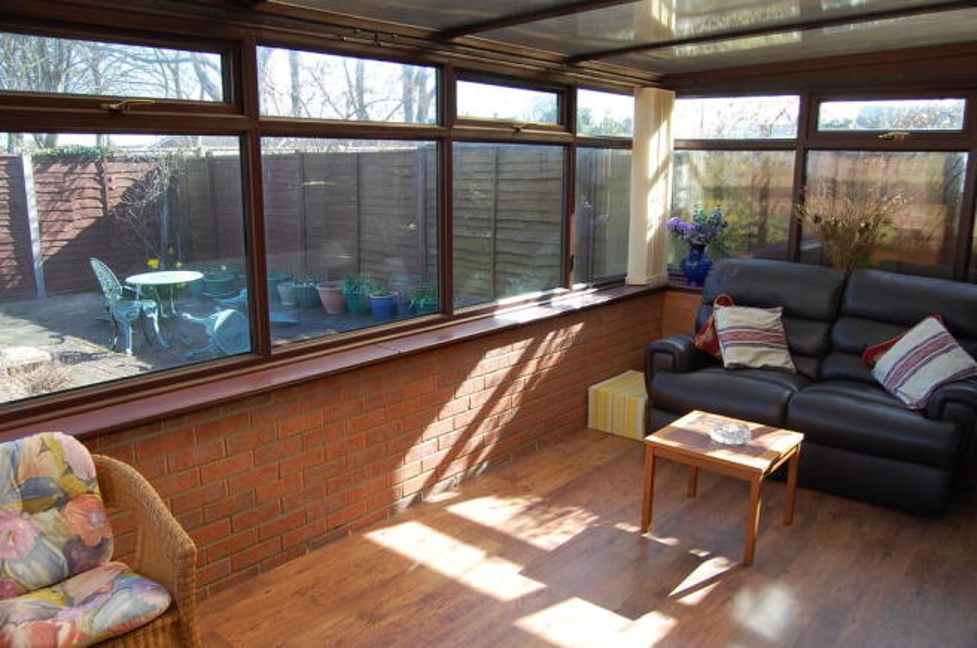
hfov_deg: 67.5
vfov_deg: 47.8
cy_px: 324
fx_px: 731
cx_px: 488
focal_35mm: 27
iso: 250
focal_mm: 18
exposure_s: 1/125
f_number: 5.6
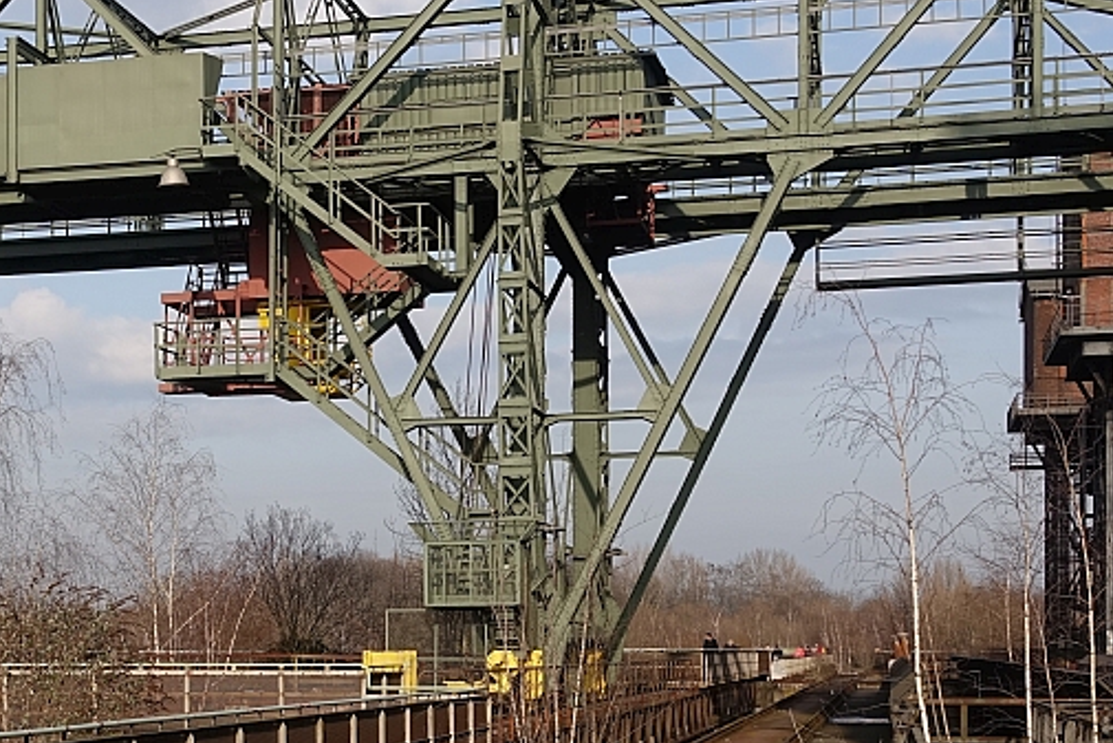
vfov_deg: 17.9
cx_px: 55
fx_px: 2319
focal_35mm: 75
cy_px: 669
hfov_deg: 25.9
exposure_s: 1/640
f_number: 4
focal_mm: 13.7
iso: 100
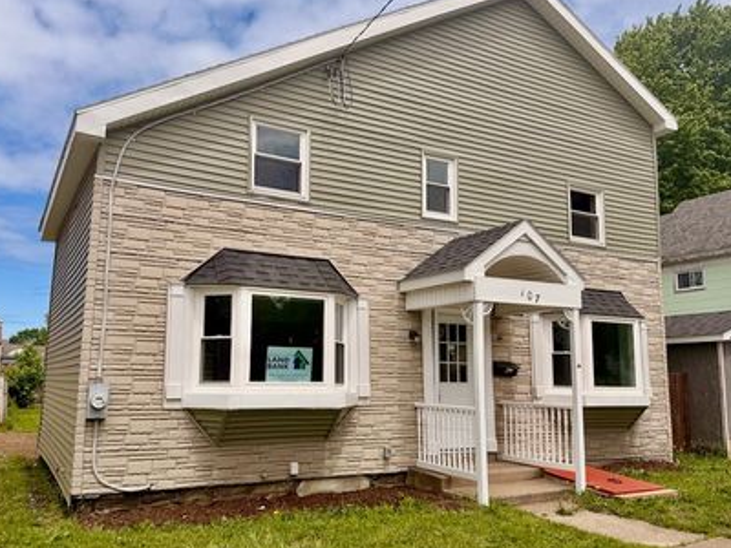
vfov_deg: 46.8
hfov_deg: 59.9
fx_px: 634
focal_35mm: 30
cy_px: 297
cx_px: 345
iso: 80
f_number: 1.78
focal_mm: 6.76
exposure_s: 1/6711
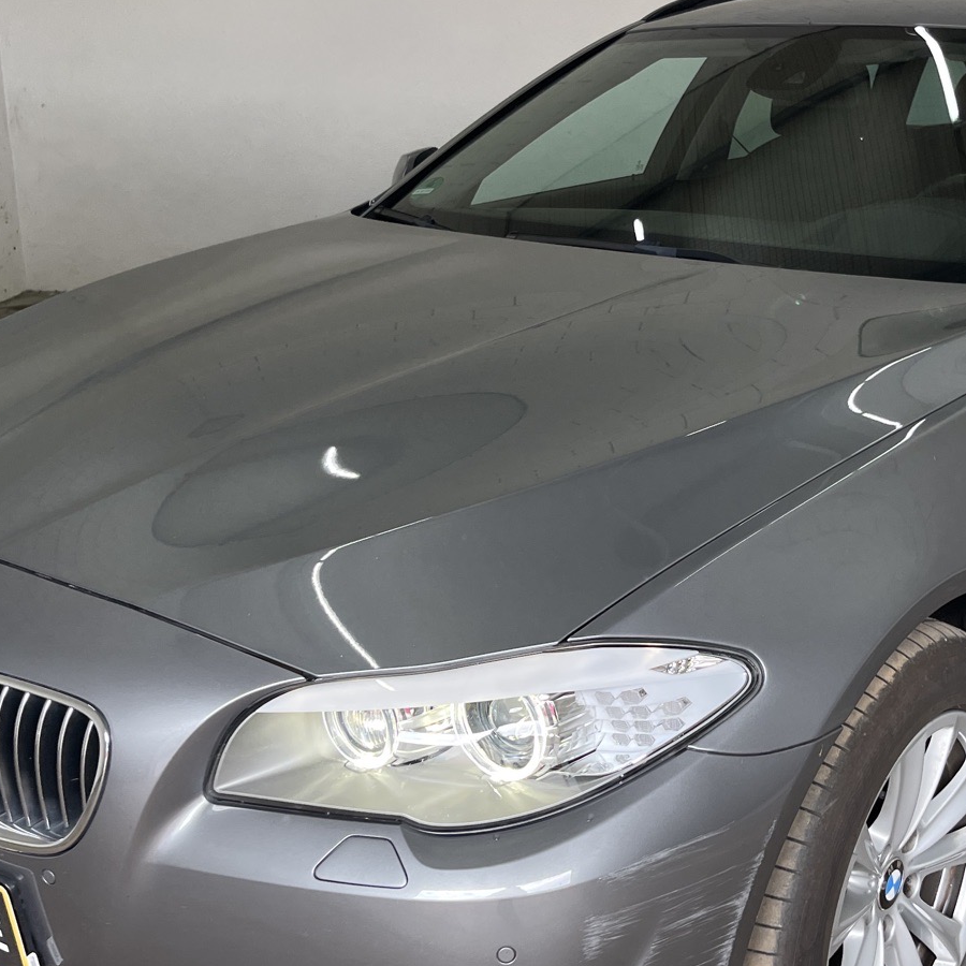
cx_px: 656
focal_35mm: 49
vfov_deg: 34.6
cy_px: 564
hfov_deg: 34.3
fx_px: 1547
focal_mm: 5.1
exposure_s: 1/100
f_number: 1.6
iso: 64
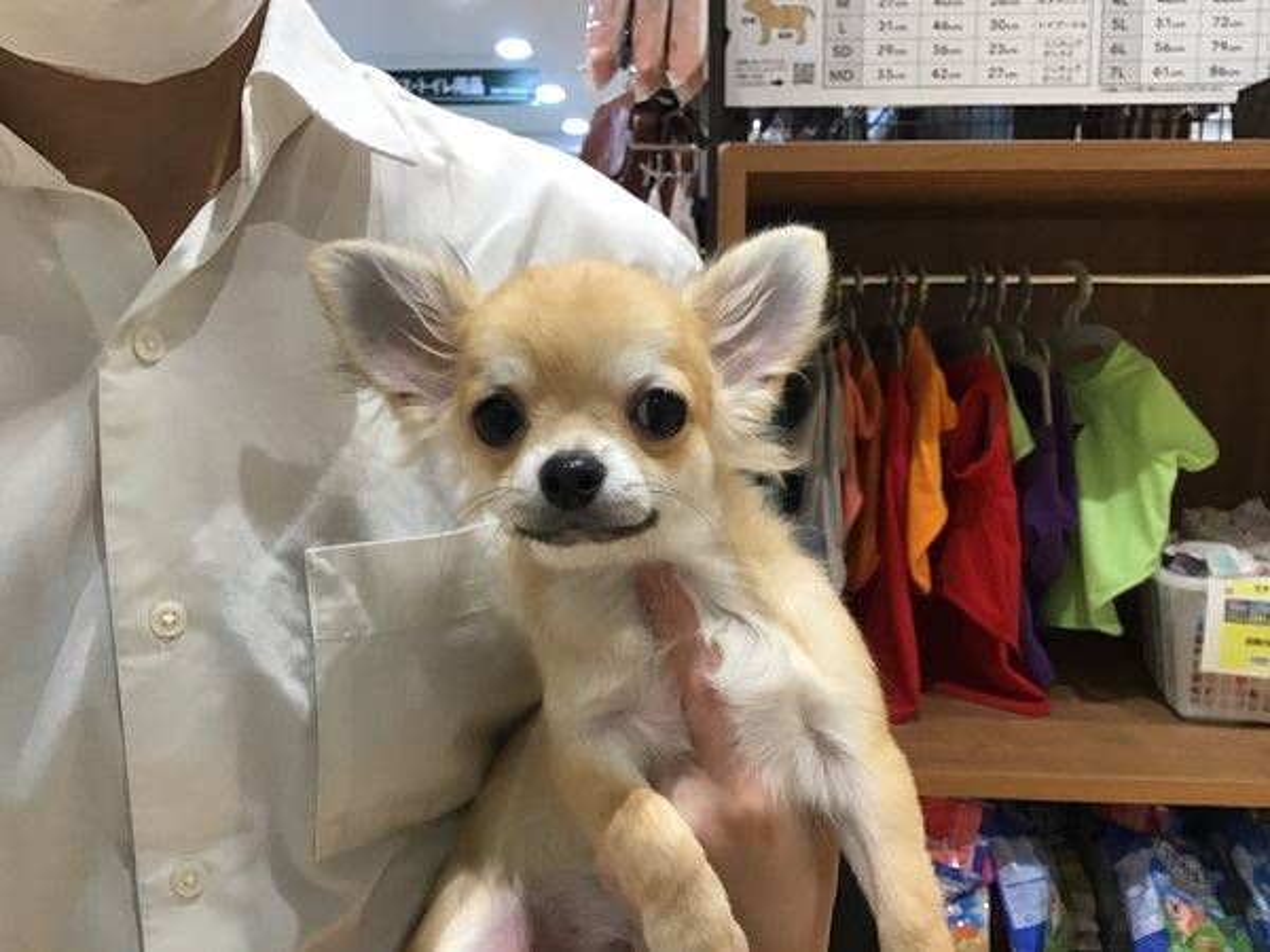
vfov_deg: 45.4
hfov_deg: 58.4
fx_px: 1137
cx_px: 635
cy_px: 476
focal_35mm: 31
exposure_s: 1/30
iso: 80
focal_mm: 3.3
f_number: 2.4
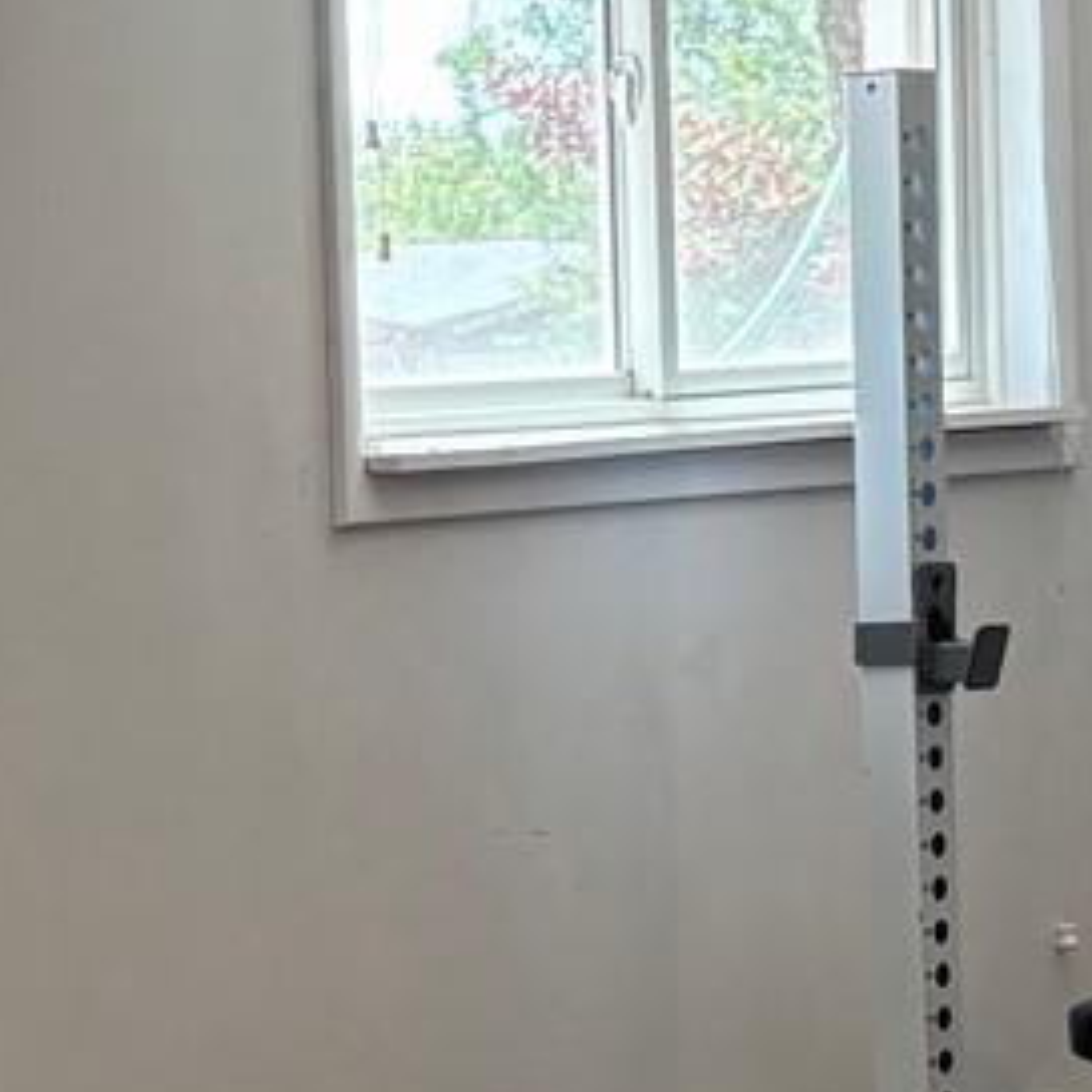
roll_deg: +2.7
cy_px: 859
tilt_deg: -5.6
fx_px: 4818
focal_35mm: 135
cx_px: 36
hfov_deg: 12.8
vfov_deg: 12.9
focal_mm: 5.96
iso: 100
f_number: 1.6
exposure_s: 1/120
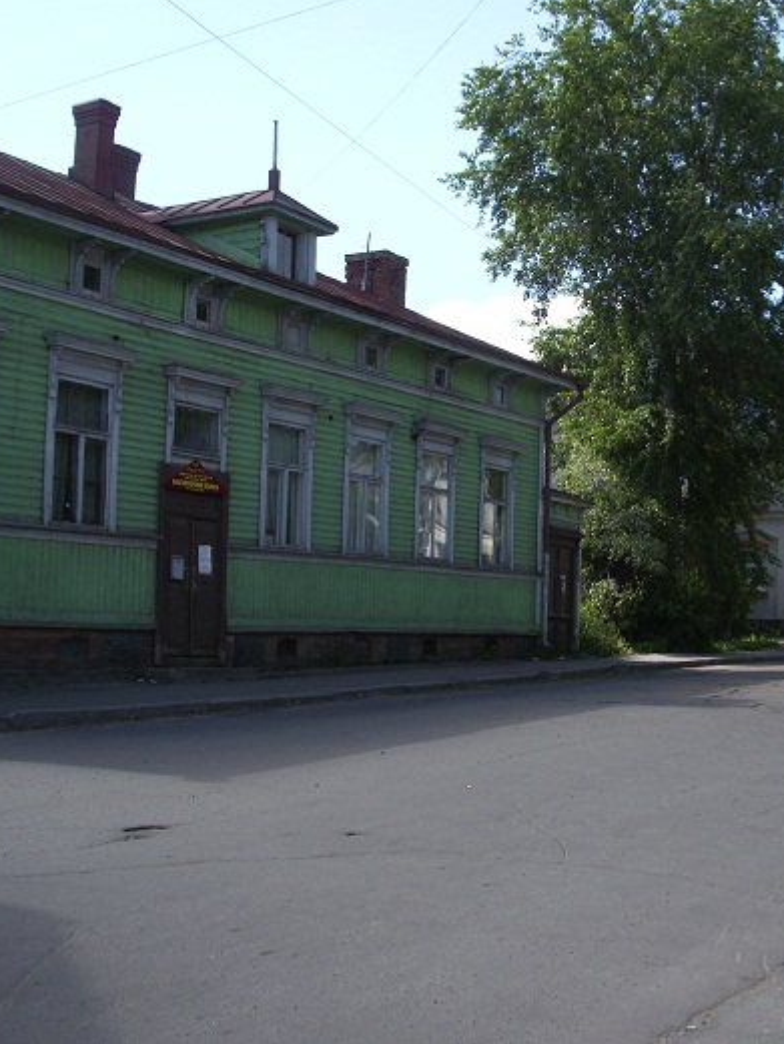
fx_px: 1419
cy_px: 520
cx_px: 457
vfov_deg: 40.4
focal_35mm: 47
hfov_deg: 30.8
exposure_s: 1/400
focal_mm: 5.8
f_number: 4.3
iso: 80
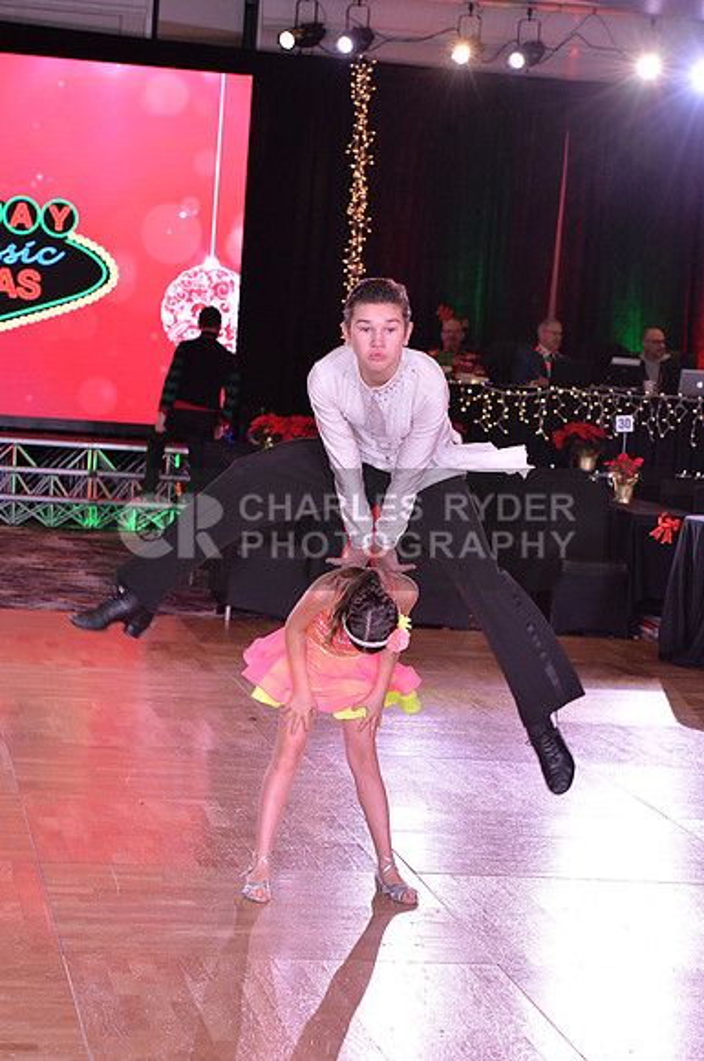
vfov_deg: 20.4
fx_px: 2942
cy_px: 530
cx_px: 352
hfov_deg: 13.6
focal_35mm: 100
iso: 2000
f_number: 6.3
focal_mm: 100
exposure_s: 1/250
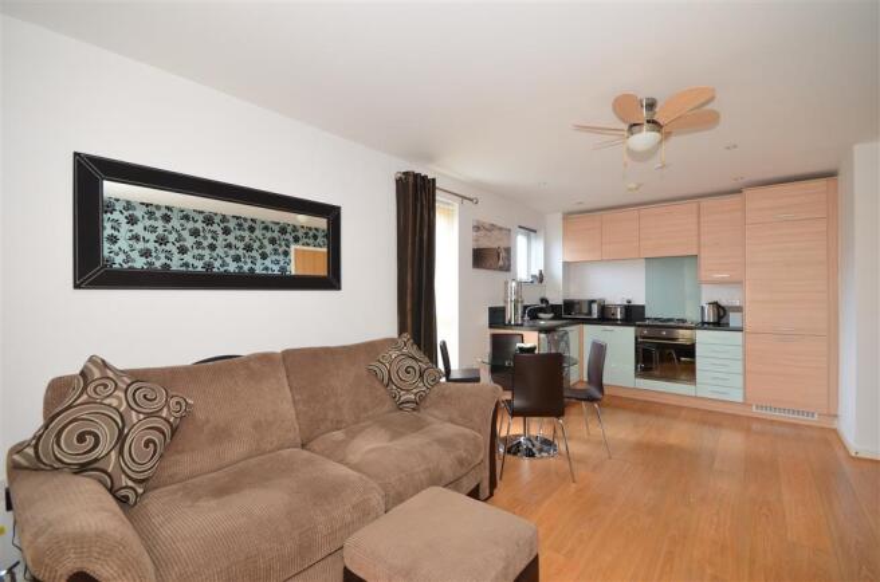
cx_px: 440
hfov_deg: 100.5
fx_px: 366
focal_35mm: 15
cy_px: 291
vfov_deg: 77.0
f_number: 7.1
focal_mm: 10
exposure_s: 1/3
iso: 640
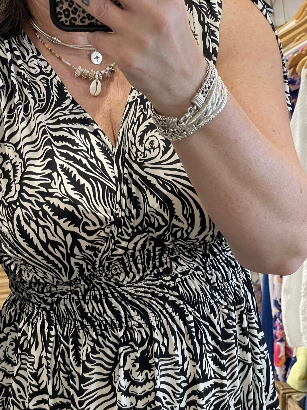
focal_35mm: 89
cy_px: 220
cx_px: 108
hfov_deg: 16.6
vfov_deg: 22.0
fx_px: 1052
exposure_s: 1/50
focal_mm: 7.5
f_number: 2.2
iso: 250
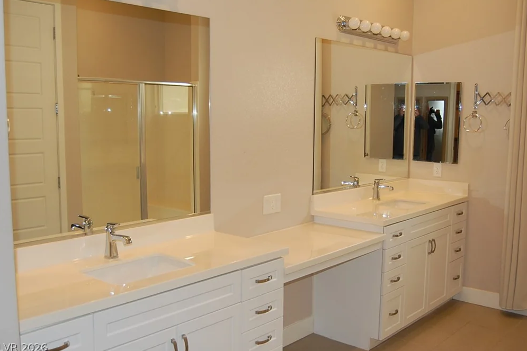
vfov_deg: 35.9
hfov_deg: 51.9
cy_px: 175
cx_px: 266
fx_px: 542
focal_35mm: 37
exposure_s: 1/60
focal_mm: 24
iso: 400
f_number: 4
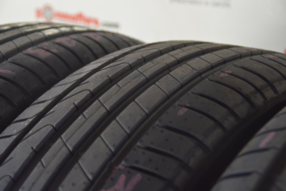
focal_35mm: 78
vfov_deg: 17.5
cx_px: 143
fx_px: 620
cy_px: 96
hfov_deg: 26.0
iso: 1250
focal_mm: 52
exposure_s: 1/30
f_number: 5
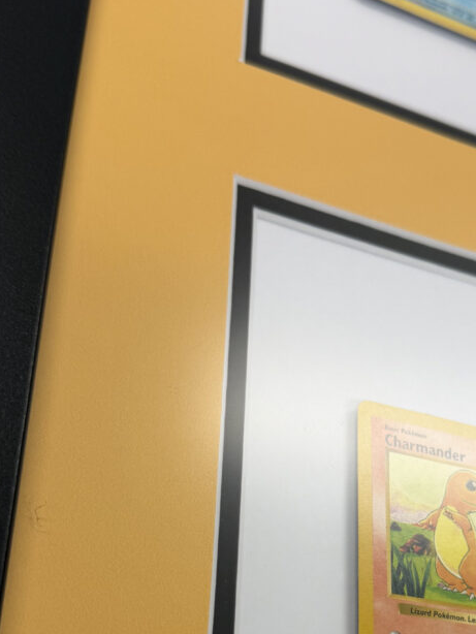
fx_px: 916
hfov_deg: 28.8
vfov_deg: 36.9
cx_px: 336
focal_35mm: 50
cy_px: 502
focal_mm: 6.76
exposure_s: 1/133
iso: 50
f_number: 1.78
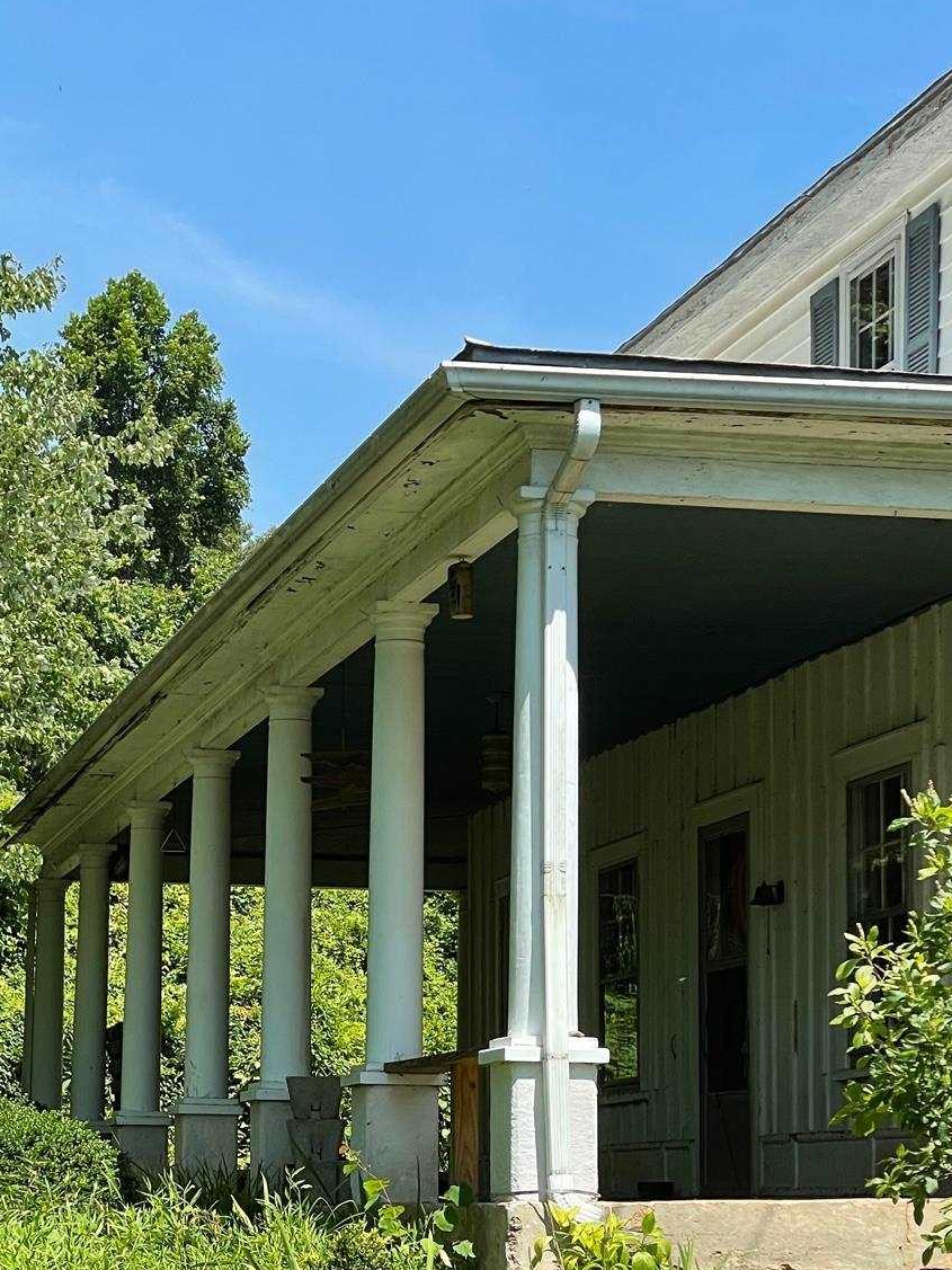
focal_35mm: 93
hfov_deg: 15.8
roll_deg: -1.6
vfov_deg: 20.9
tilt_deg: +5.5
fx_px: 3411
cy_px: 951
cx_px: 184
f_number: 2
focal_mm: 6
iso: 25
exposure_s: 1/905
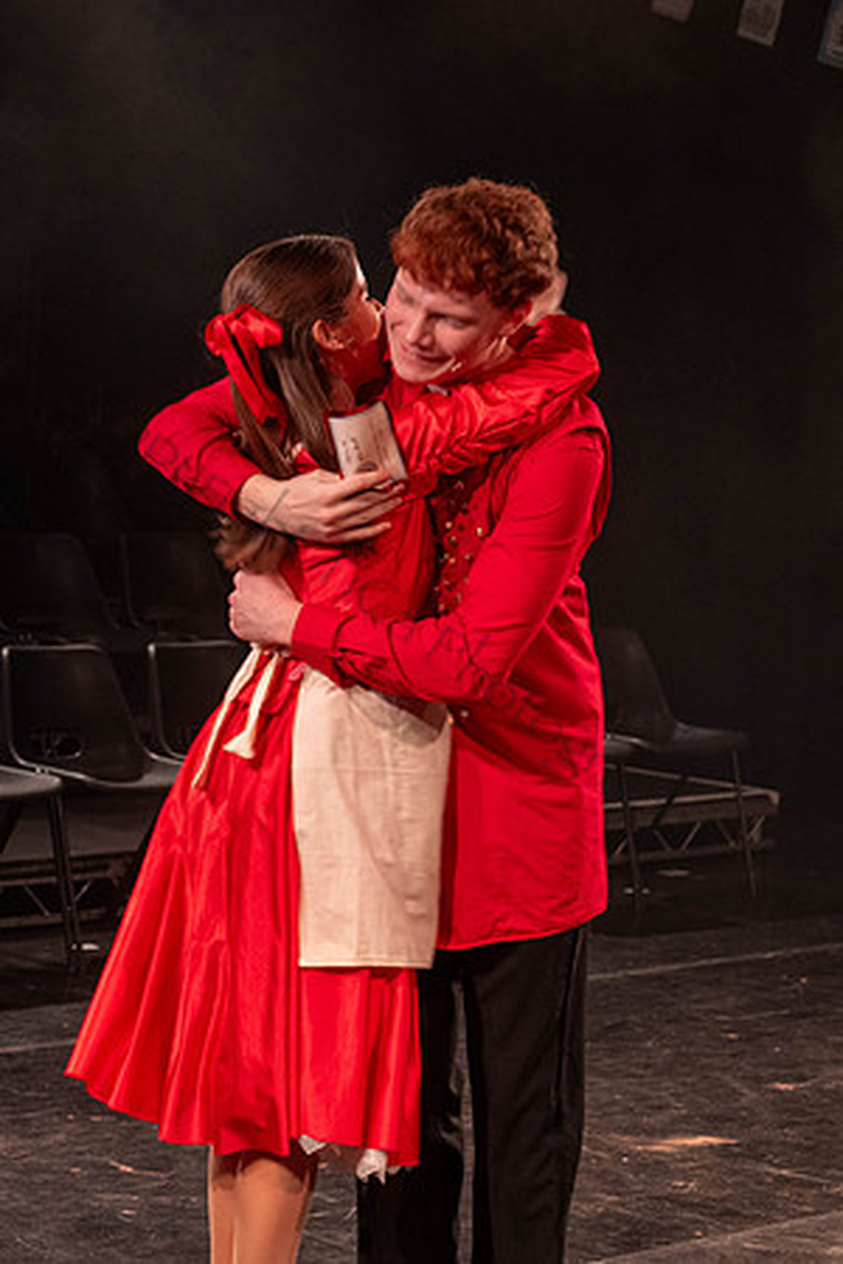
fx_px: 3848
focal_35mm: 110
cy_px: 613
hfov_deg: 12.5
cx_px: 349
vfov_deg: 18.7
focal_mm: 70
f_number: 5
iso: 1250
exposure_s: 1/60
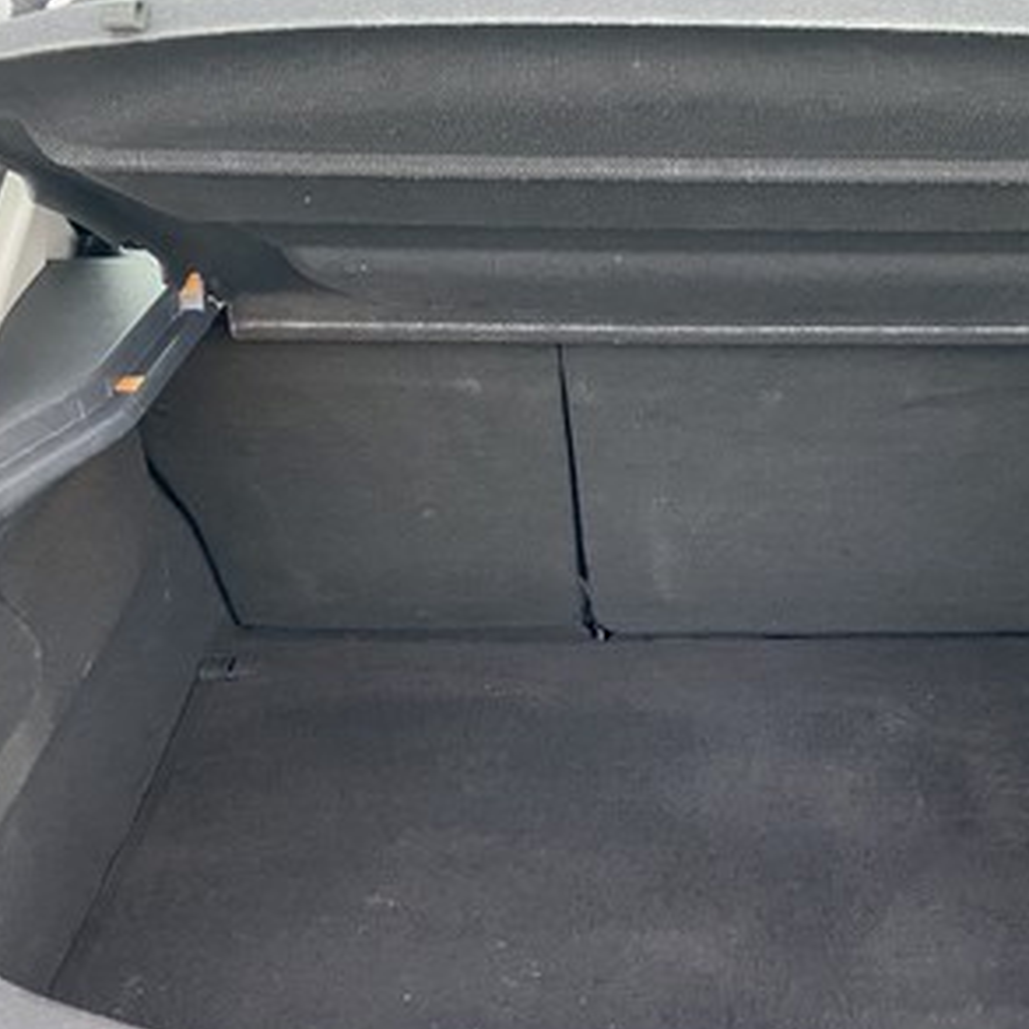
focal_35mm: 40
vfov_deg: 41.6
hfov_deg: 41.2
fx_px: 1345
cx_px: 706
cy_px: 623
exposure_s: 1/56
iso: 500
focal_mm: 4.25
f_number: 1.8
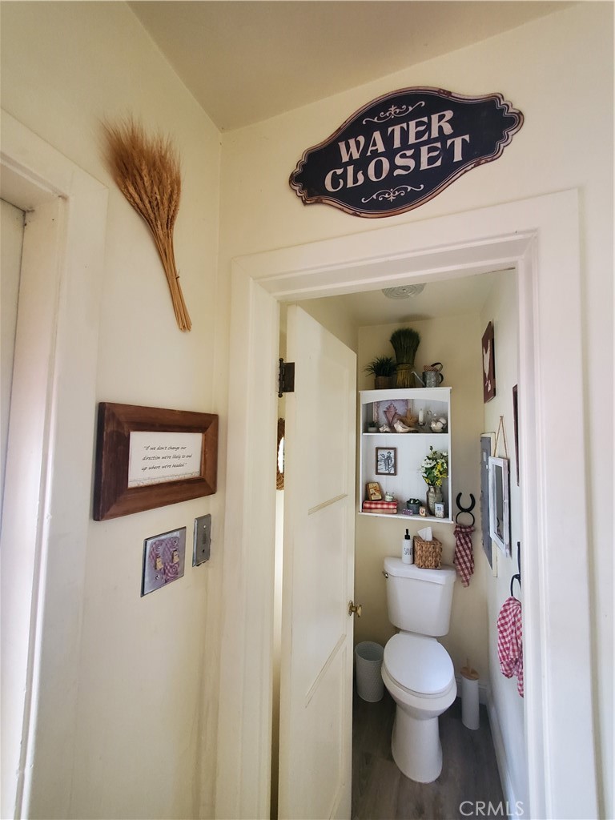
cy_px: 410
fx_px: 308
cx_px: 308
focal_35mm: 13
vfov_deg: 106.2
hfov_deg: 89.9
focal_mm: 1.8
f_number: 2.2
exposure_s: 1/30
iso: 500
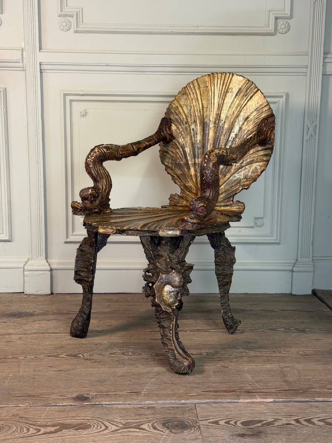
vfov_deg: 39.7
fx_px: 614
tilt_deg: -9.1
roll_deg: -0.7
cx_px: 166
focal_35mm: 48
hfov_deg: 30.3
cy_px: 222
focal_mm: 6.76
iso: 125
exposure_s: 1/50
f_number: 1.78
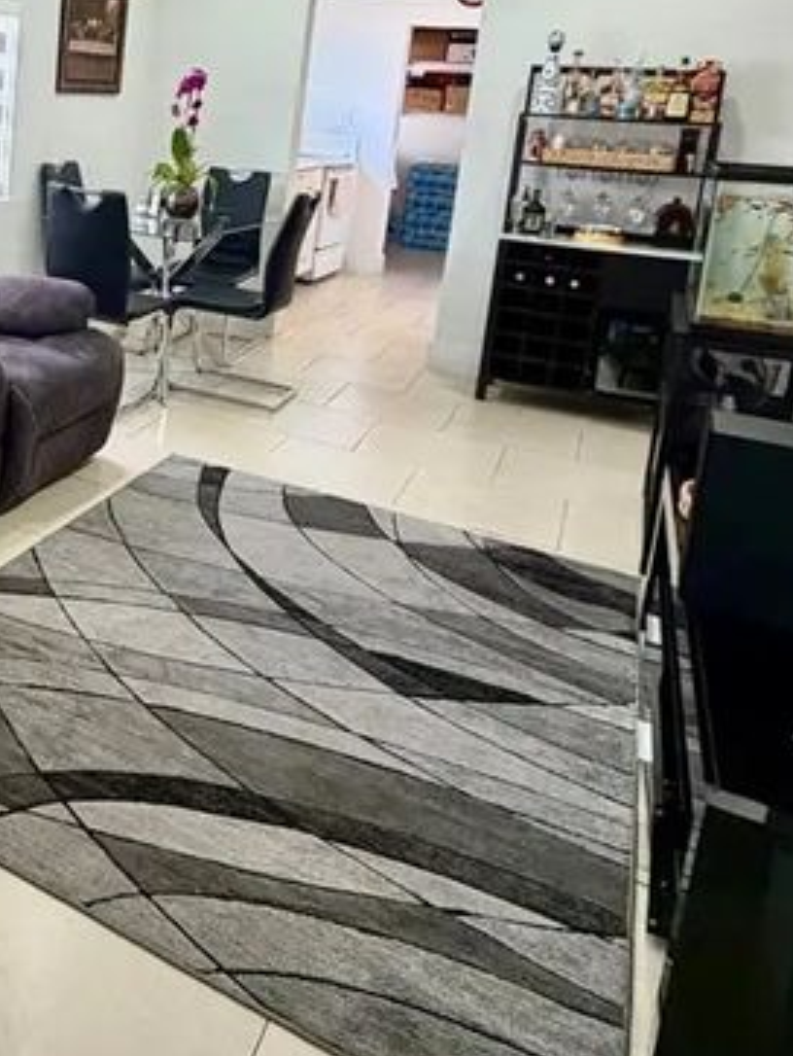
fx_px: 1007
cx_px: -15
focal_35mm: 33
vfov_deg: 53.0
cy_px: 273
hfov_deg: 37.9
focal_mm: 2.22
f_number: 2.2
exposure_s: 1/60
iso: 160
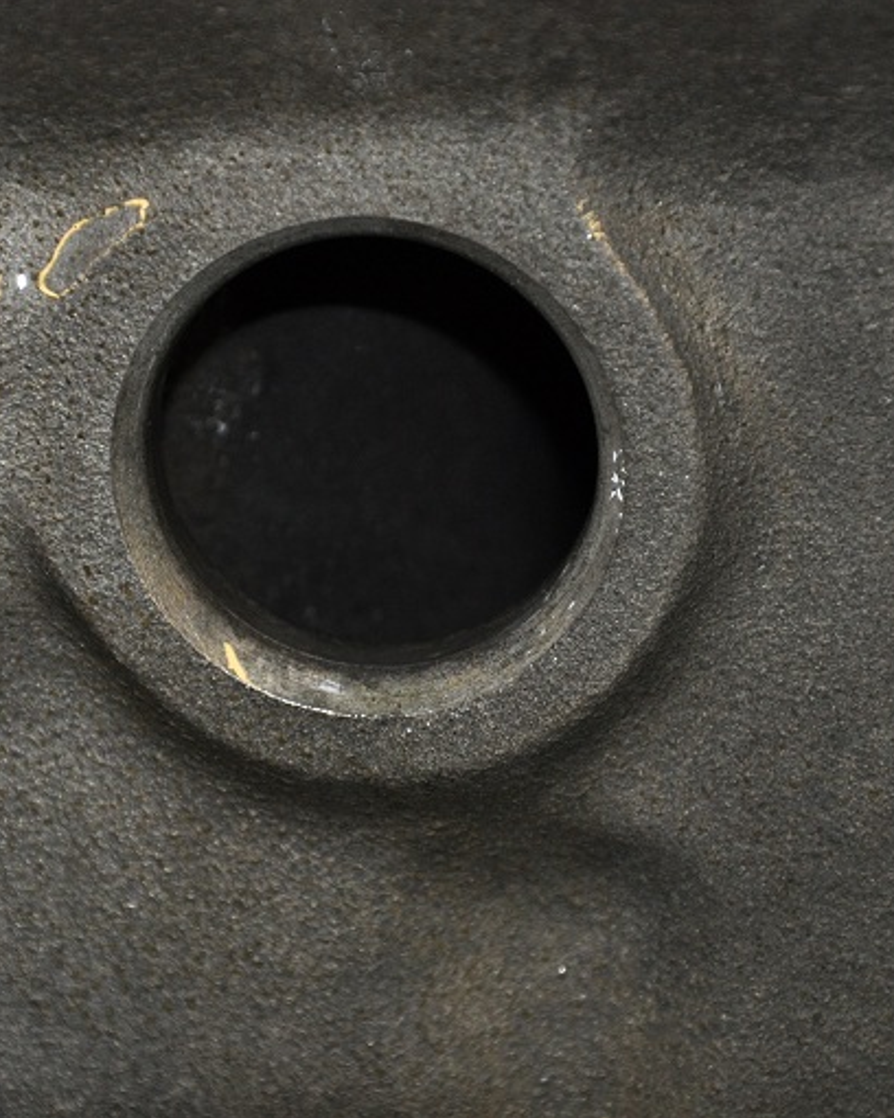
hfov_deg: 6.9
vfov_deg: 8.6
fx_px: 7399
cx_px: 335
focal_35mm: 224
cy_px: 558
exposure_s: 1/60
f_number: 5.6
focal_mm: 105
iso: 800
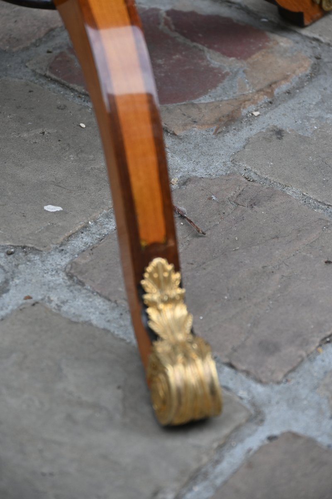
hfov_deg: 11.4
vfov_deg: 17.1
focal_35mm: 120
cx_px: 166
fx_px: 1660
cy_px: 250
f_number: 5.3
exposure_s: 1/200
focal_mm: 80
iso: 400
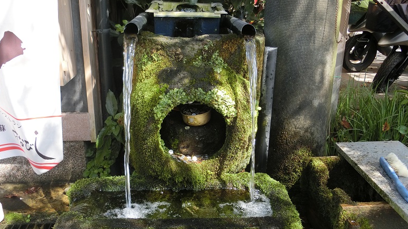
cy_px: 119
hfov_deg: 52.8
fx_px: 411
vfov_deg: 31.2
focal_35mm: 38
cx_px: 204
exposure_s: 1/125
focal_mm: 6
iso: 100
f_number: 3.9
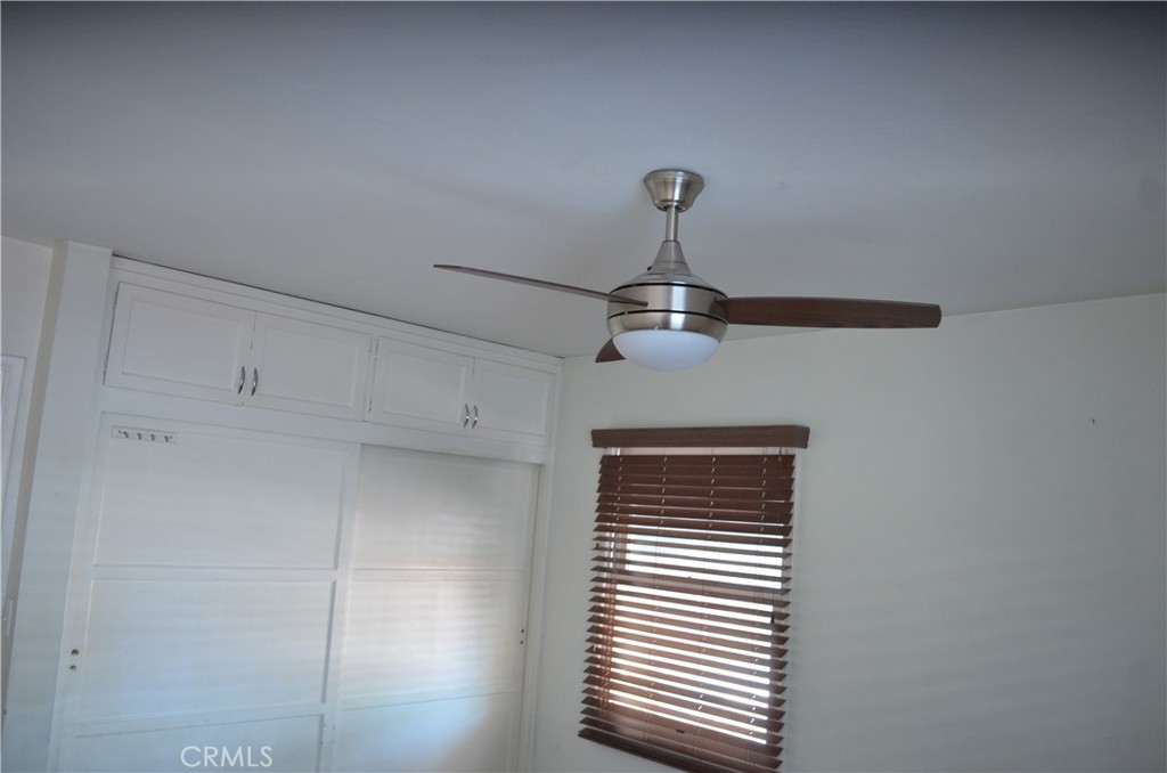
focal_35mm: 27
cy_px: 386
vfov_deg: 47.7
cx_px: 584
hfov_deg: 67.5
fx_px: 873
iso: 800
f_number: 3.5
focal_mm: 18
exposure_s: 1/200
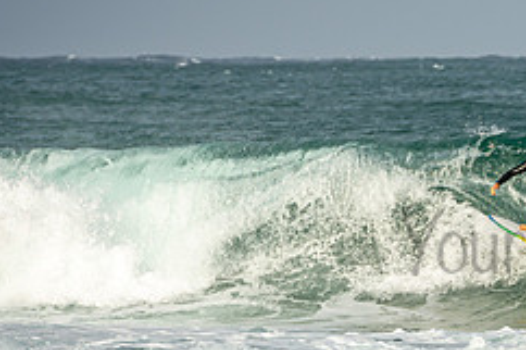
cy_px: 223
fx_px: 10600
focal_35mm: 726
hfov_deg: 2.8
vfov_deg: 1.9
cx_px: 626
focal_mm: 200
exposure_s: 1/1250
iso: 200
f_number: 5.6
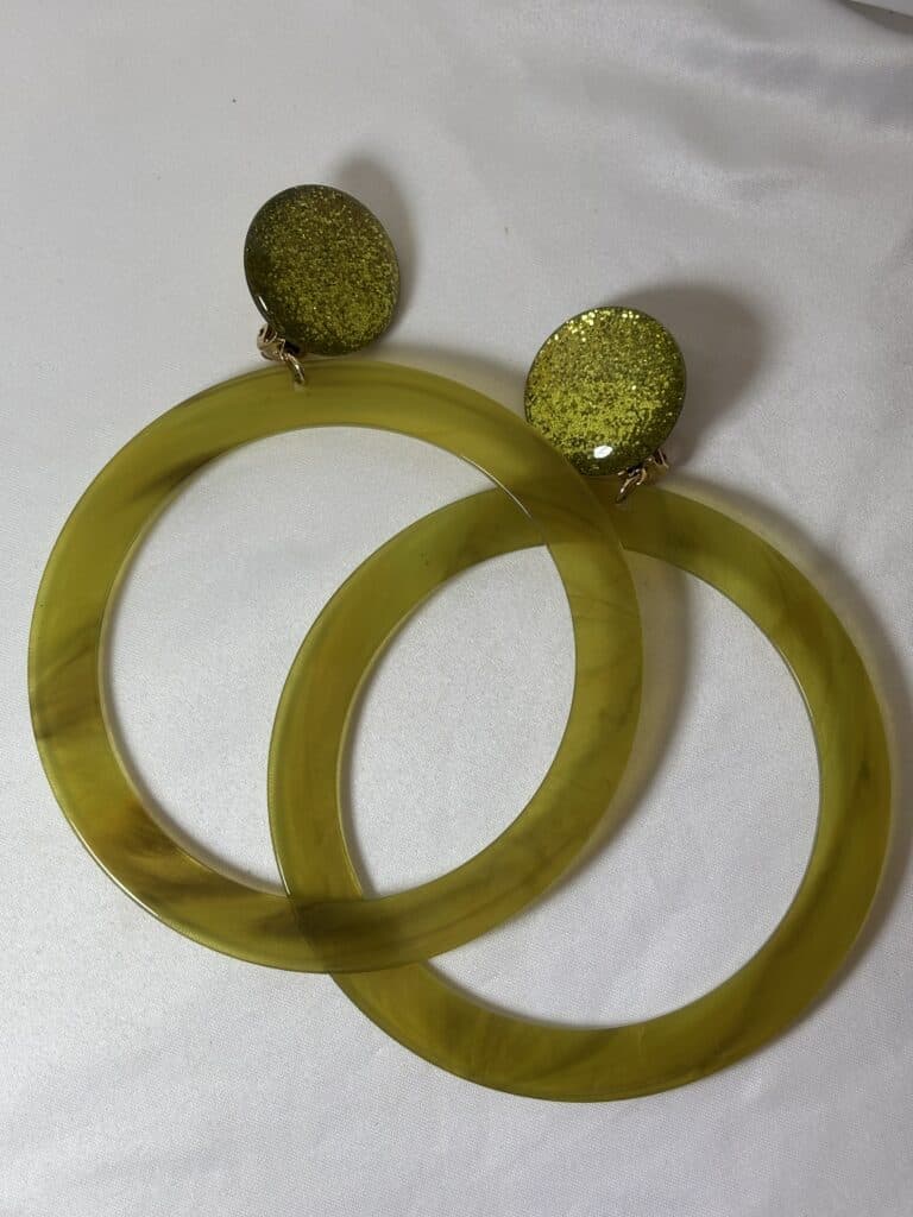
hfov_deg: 28.0
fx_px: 1829
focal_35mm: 52
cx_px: 456
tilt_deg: -79.9
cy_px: 608
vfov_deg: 36.8
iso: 32
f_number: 1.6
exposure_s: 1/256
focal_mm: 5.96
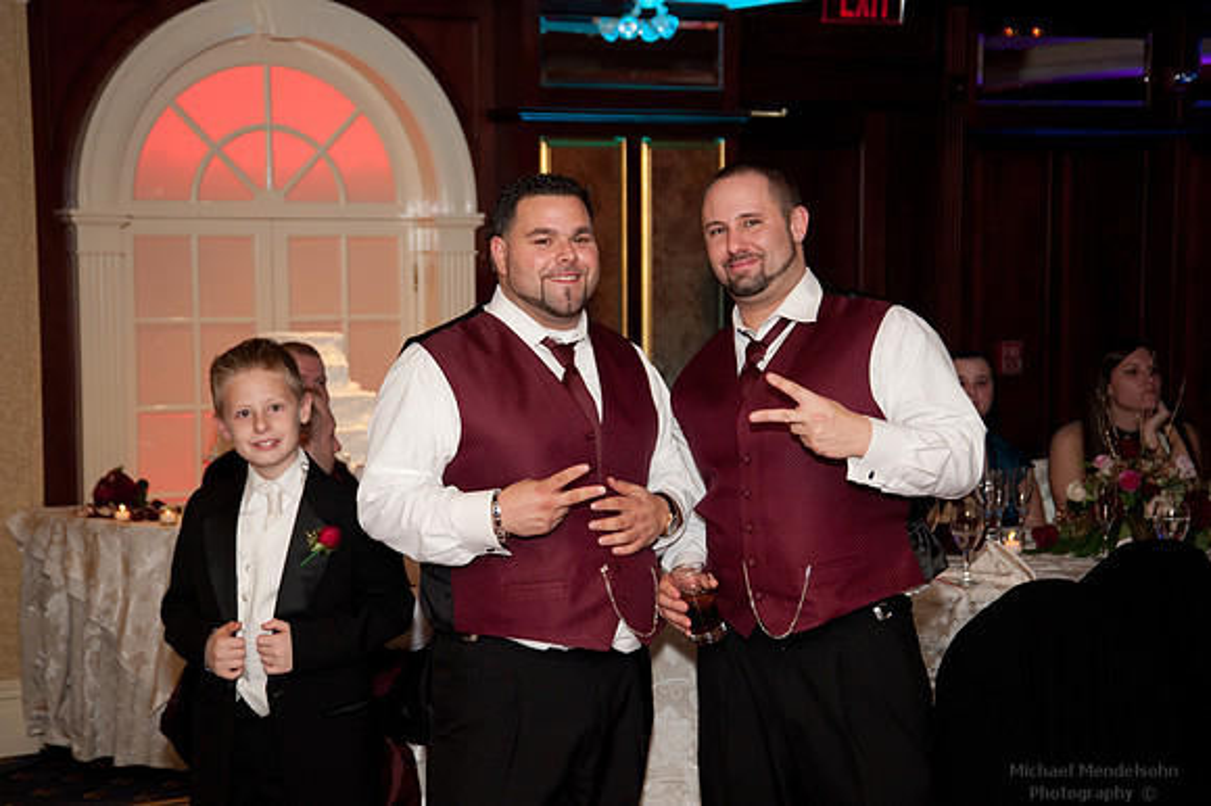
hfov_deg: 30.5
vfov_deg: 20.6
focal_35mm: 66
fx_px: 2219
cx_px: 606
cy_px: 403
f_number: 5.3
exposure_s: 1/60
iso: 1250
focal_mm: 66
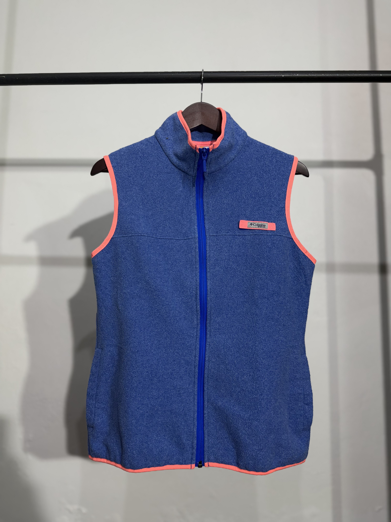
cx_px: 196
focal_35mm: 24
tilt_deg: +5.5
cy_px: 261
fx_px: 361
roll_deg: +0.4
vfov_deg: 71.6
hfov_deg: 56.8
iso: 100
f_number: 1.78
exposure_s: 1/100
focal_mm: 6.76
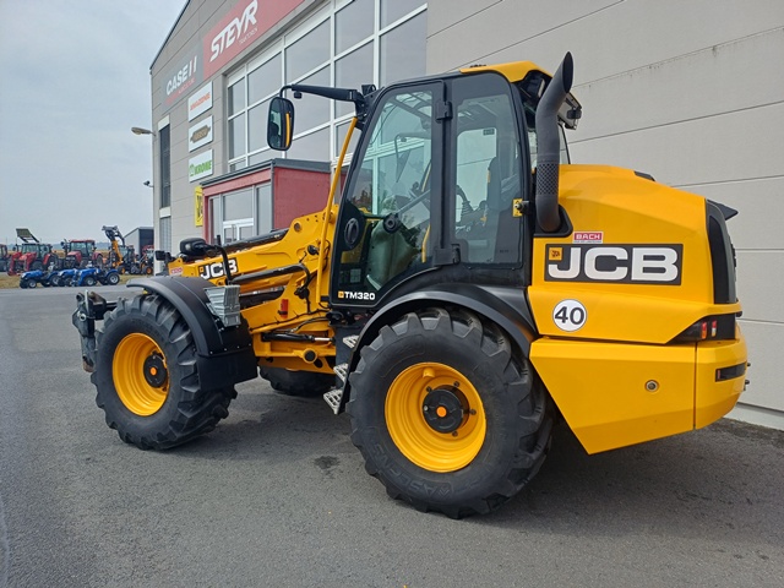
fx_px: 566
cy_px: 294
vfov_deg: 54.9
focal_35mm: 25
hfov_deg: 69.4
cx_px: 392
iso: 50
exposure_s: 1/1024
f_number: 1.8
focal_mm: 4.65
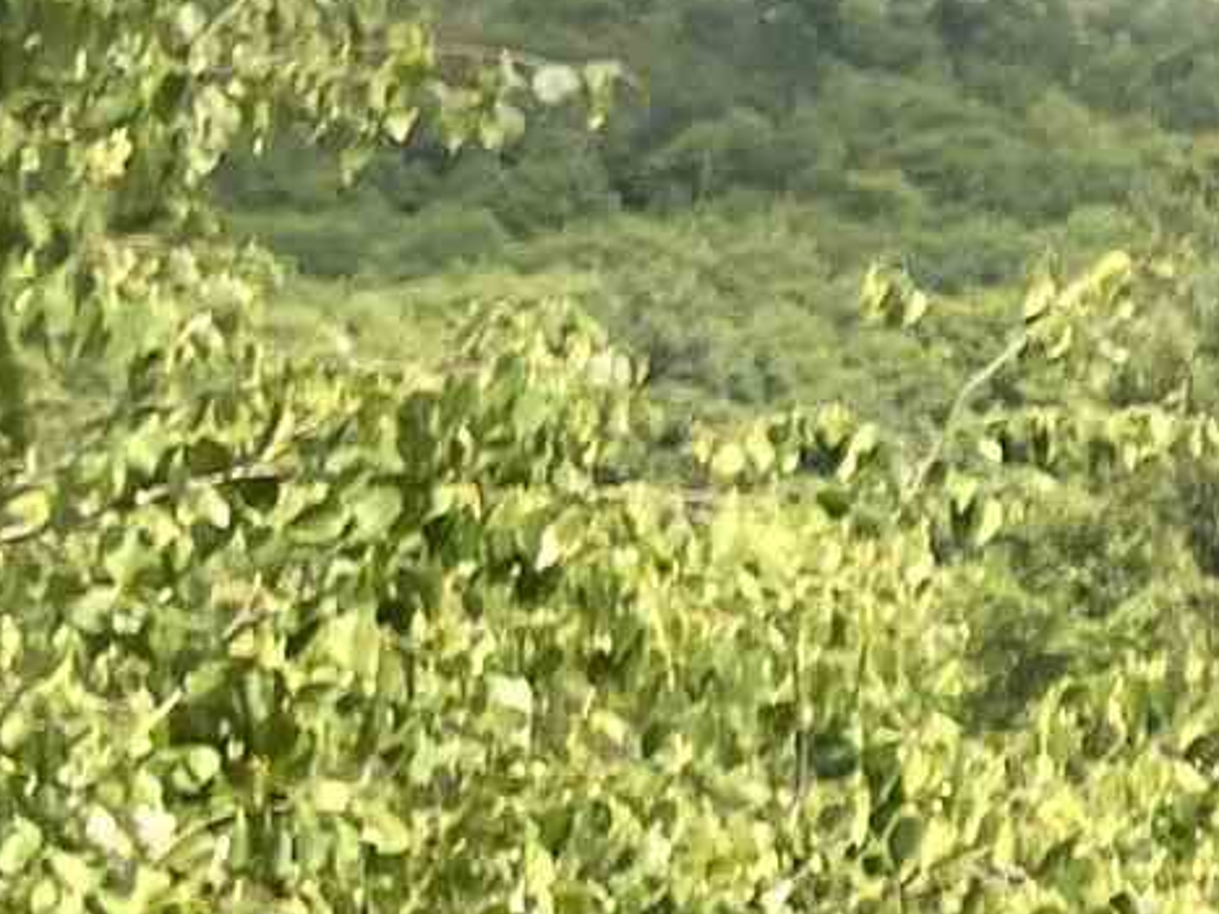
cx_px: 3281
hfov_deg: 9.7
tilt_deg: -1.8
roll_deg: -0.1
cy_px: 525
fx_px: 6020
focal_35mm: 171
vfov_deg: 8.7
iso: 50
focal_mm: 5.1
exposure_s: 1/1695
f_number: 1.6
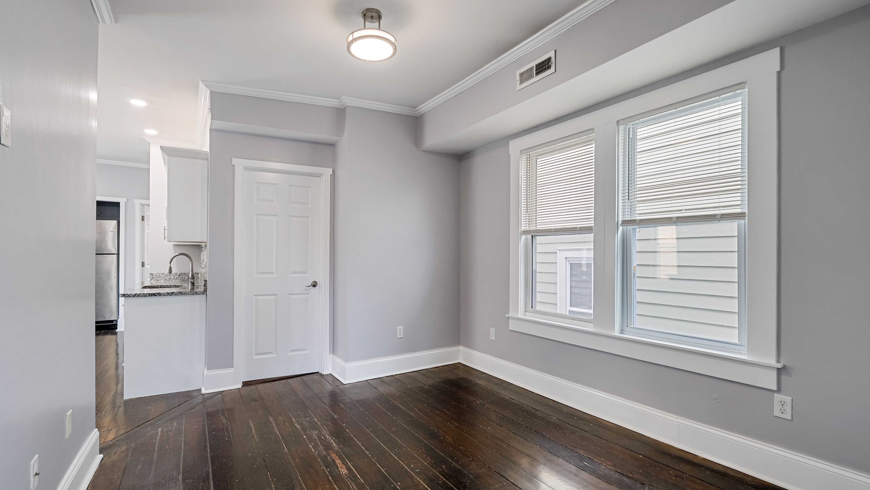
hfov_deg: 99.2
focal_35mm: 16
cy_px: 261
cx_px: 408
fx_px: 369
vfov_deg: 67.0
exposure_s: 1/4
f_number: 8
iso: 320
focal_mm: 14
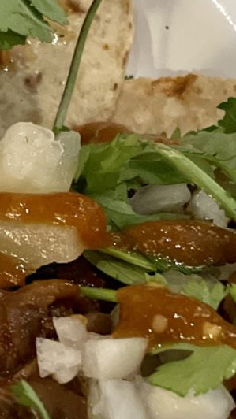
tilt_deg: -67.8
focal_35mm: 109
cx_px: -245
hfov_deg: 10.2
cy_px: 382
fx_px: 1213
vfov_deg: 19.3
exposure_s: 1/25
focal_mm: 4.2
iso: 800
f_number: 1.6
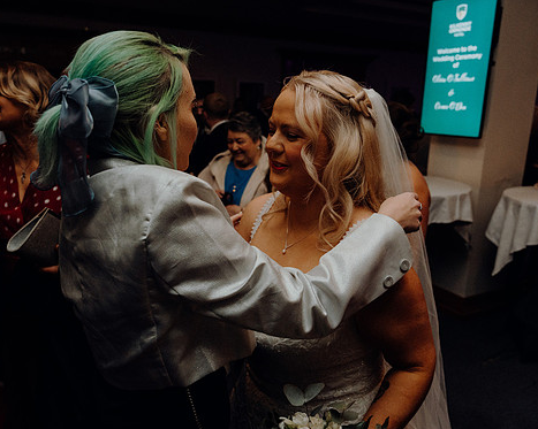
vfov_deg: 51.5
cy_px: 221
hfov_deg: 62.2
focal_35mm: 28
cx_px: 263
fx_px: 446
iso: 2500
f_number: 3.5
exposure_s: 1/160
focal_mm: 24
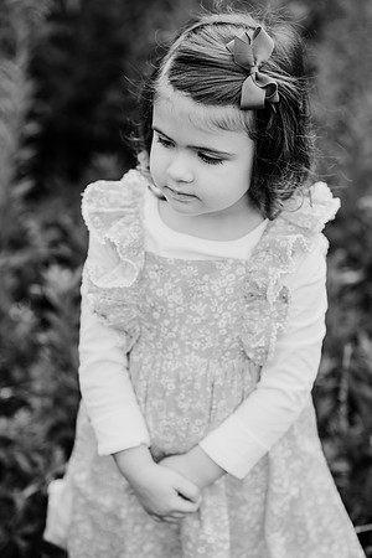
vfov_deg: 23.9
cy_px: 279
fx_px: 1317
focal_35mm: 85
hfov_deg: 16.1
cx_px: 186
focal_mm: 85
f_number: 2.5
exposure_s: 1/1000
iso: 160
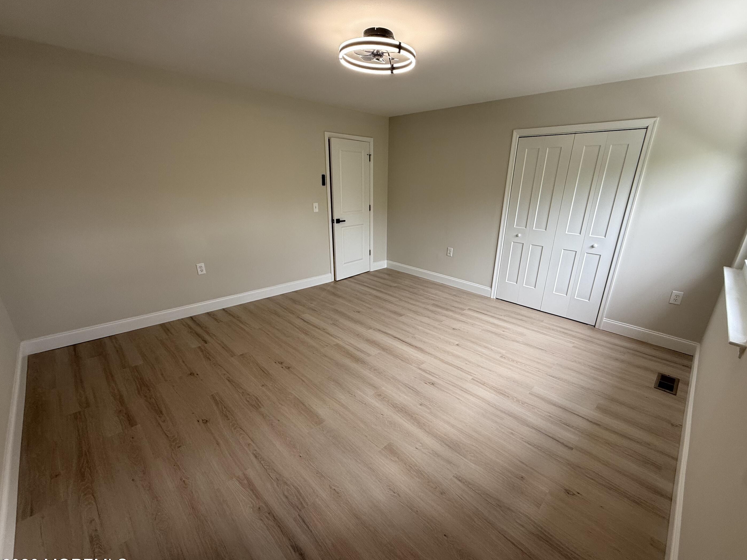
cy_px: 293
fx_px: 324
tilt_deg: -18.8
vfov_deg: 81.7
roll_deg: -0.9
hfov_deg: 98.1
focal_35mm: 15
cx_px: 388
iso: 80
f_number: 2.2
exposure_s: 1/99
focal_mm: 2.22
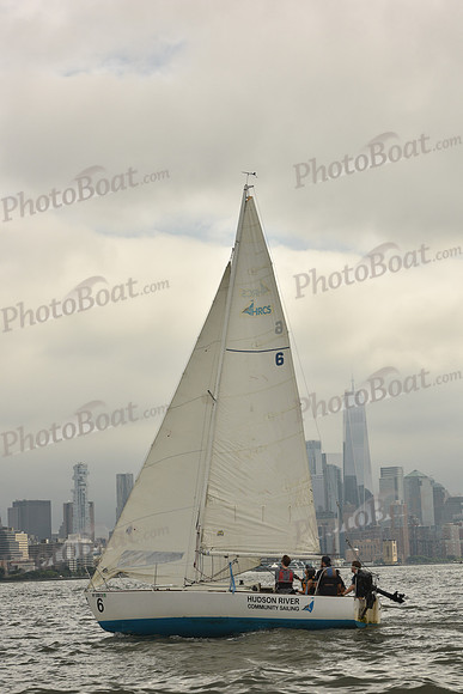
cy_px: 347
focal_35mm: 90
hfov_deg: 15.2
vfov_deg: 22.6
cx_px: 232
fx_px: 1735
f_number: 10
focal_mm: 90
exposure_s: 1/1250
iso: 320
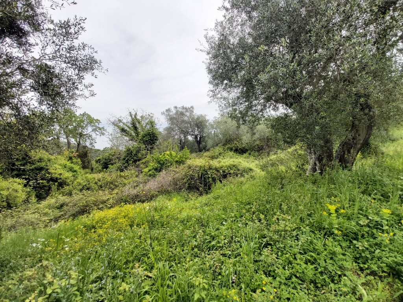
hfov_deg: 110.5
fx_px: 140
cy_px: 151
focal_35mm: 12
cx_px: 202
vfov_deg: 94.5
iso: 40
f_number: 2.2
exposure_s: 1/418
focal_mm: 1.42
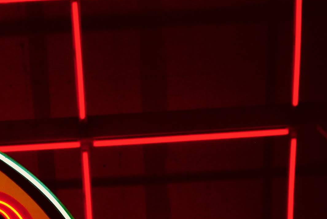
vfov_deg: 4.1
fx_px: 3074
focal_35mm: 338
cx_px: -79
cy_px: 158
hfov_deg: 6.1
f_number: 4.5
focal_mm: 62
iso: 100
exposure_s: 1/45
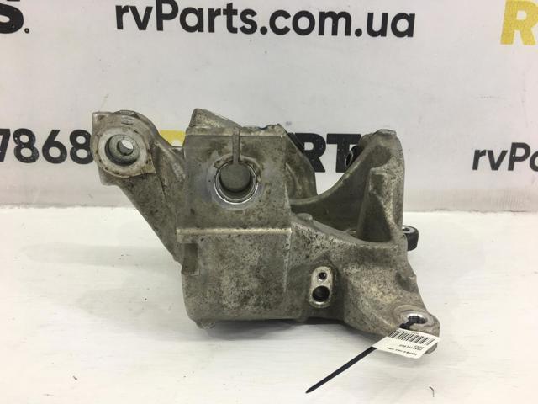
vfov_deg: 48.2
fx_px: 451
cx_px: 269
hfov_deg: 61.7
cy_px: 202
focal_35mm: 29
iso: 32
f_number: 2.2
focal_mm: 4.15
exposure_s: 1/50
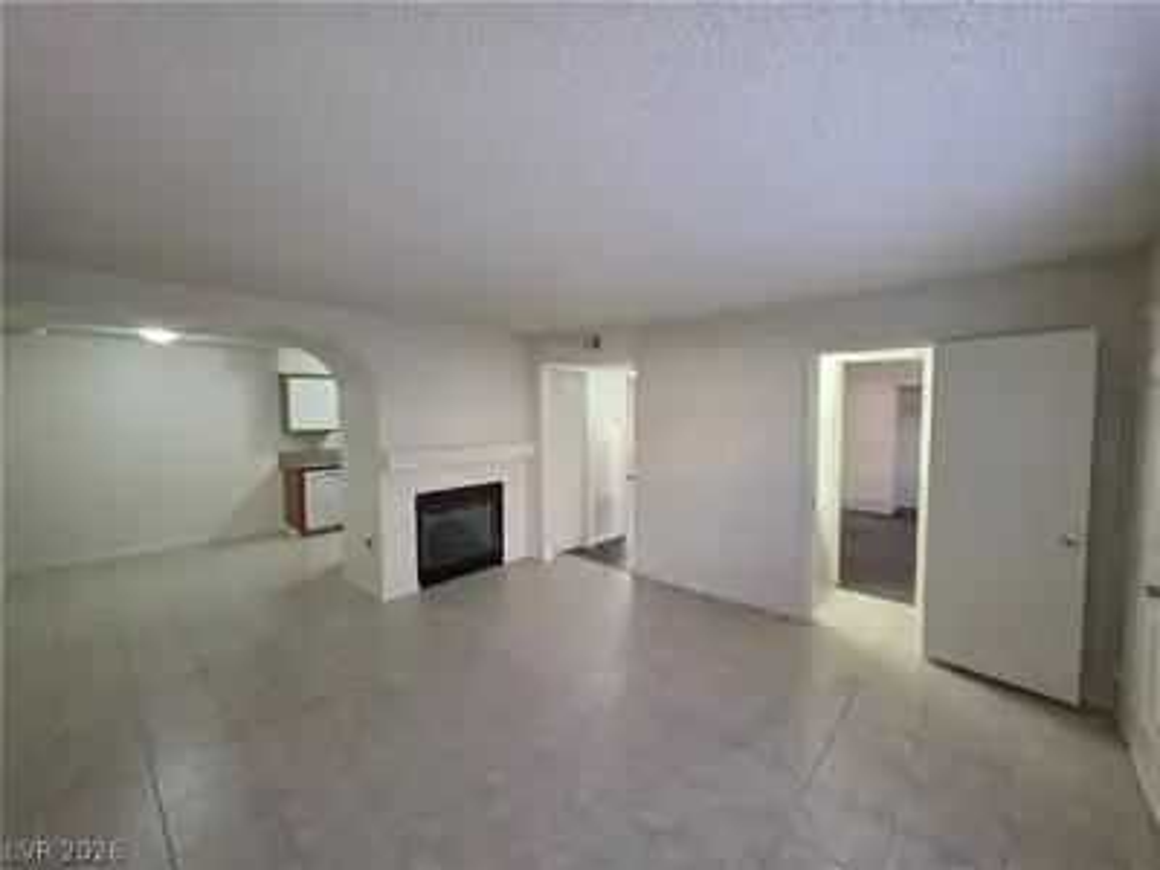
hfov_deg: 106.2
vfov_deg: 89.9
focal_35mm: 13
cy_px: 435
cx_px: 580
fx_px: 436
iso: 200
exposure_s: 1/60
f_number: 1.9
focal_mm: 2.2
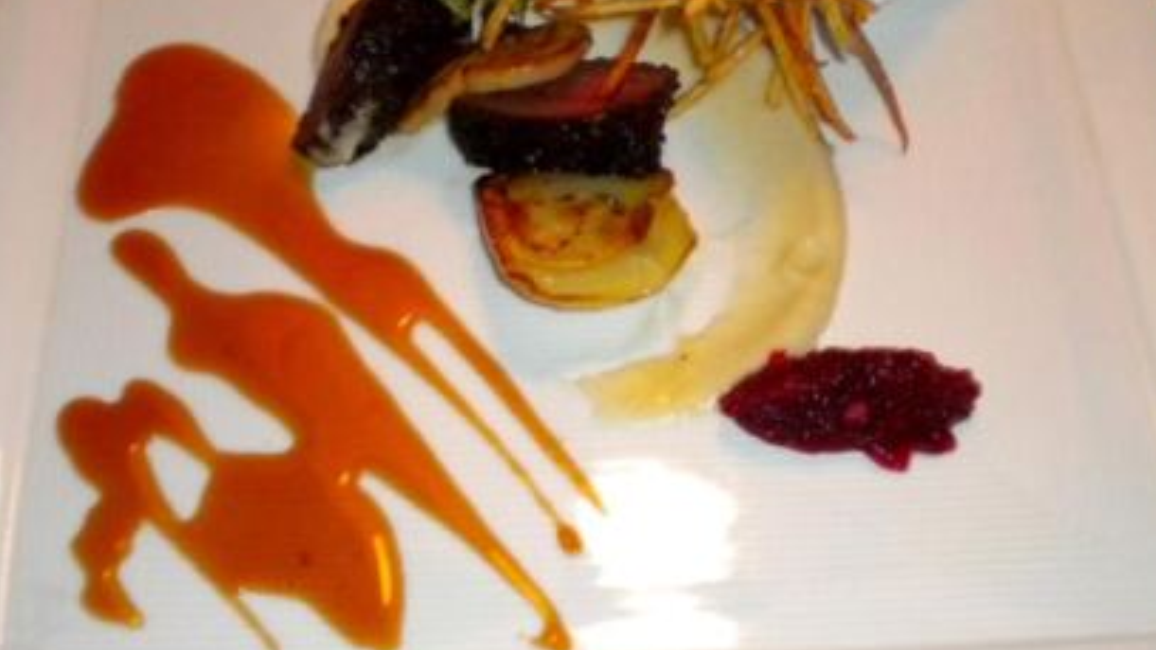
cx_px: 602
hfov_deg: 34.9
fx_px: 1839
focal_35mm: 60
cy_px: 236
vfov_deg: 20.0
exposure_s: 1/30
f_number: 3.1
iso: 400
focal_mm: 6.3
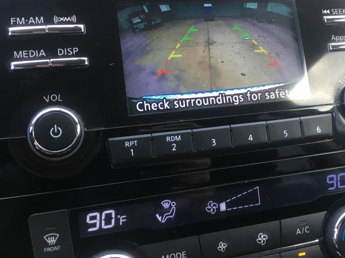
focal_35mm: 43
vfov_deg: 33.4
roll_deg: -2.3
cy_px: 98
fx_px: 428
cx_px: 206
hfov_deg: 43.6
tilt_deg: -24.2
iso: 32
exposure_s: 1/30
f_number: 2.2
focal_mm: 4.15
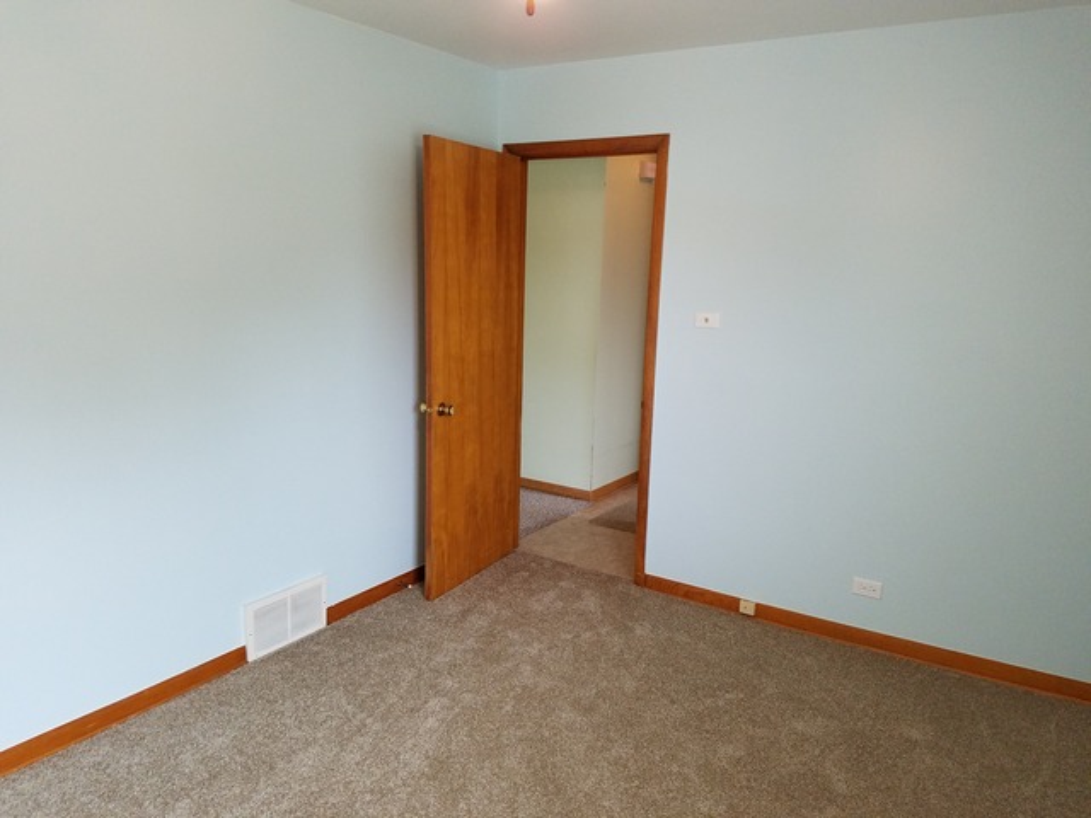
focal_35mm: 26
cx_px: 546
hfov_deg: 67.3
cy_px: 409
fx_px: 819
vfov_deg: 53.1
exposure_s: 1/60
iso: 200
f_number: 1.7
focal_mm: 4.2
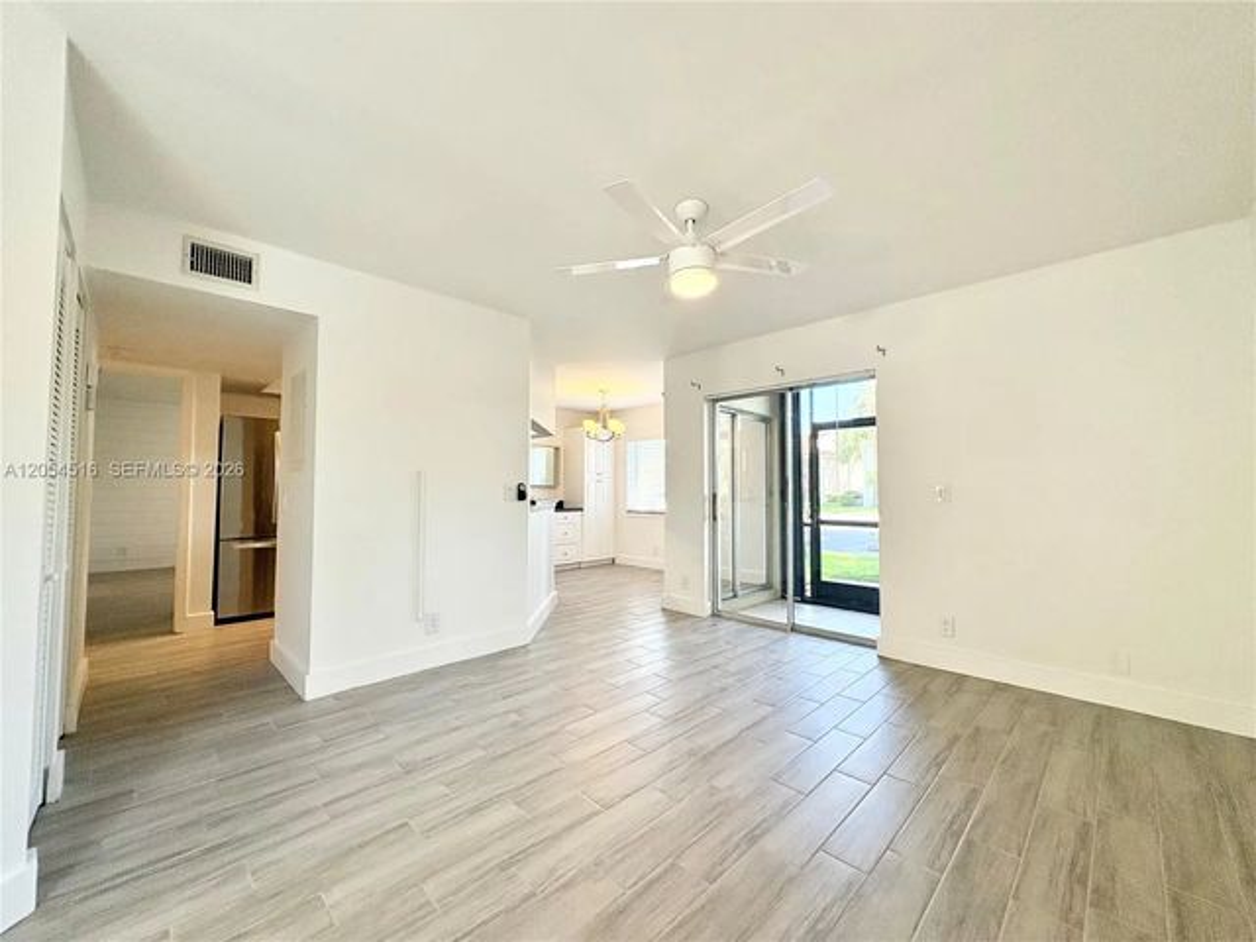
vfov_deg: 85.7
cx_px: 628
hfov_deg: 102.1
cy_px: 471
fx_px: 508
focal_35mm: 14
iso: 100
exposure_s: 1/122
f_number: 2.2
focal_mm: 2.22
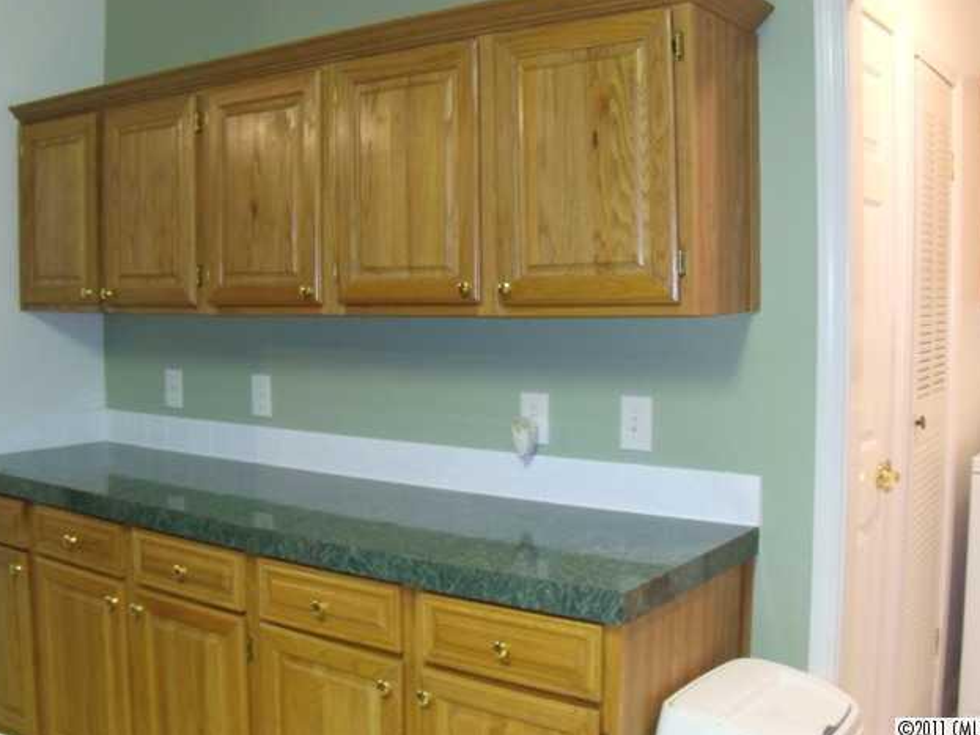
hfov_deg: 50.1
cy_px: 364
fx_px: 1047
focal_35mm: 37
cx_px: 486
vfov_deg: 38.7
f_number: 3.6
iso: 400
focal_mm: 6.4
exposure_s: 1/5
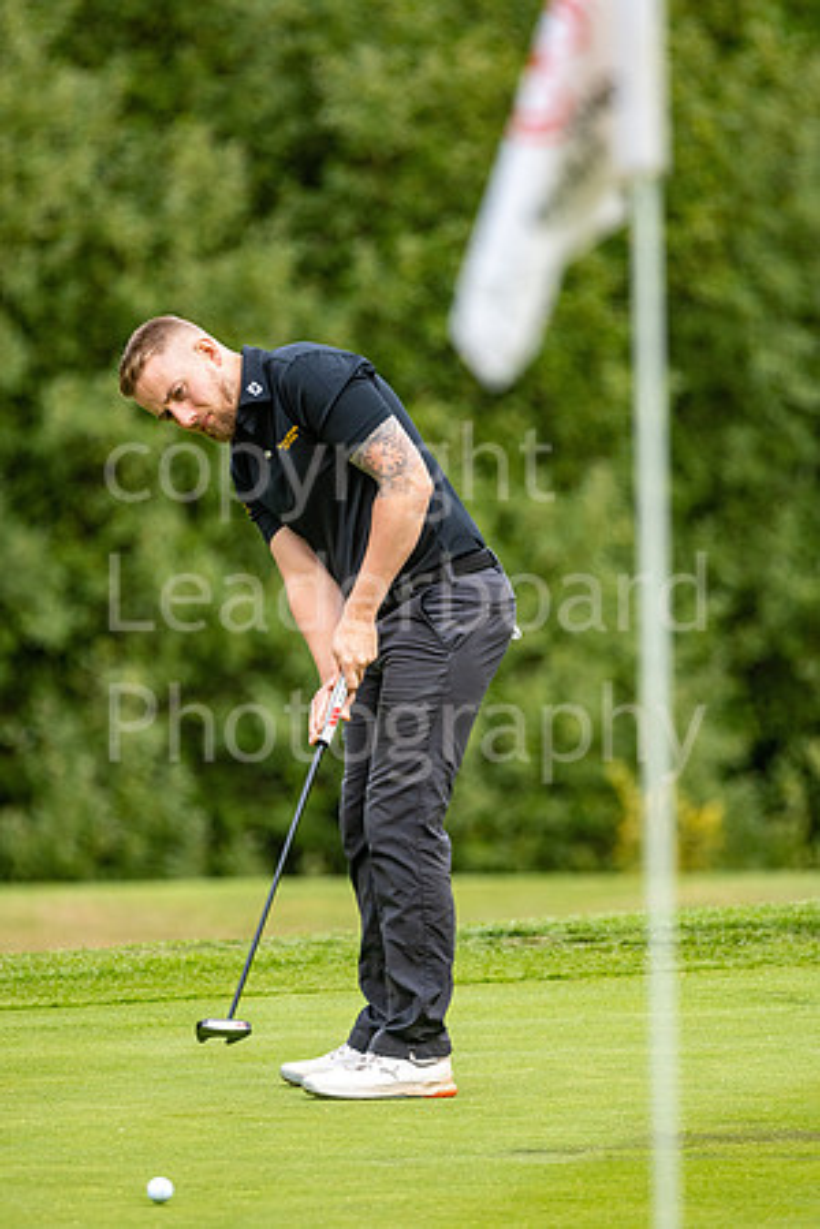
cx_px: 410
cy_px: 614
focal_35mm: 450
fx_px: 15374
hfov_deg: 3.1
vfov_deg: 4.6
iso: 500
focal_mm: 300
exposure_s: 1/800
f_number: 4
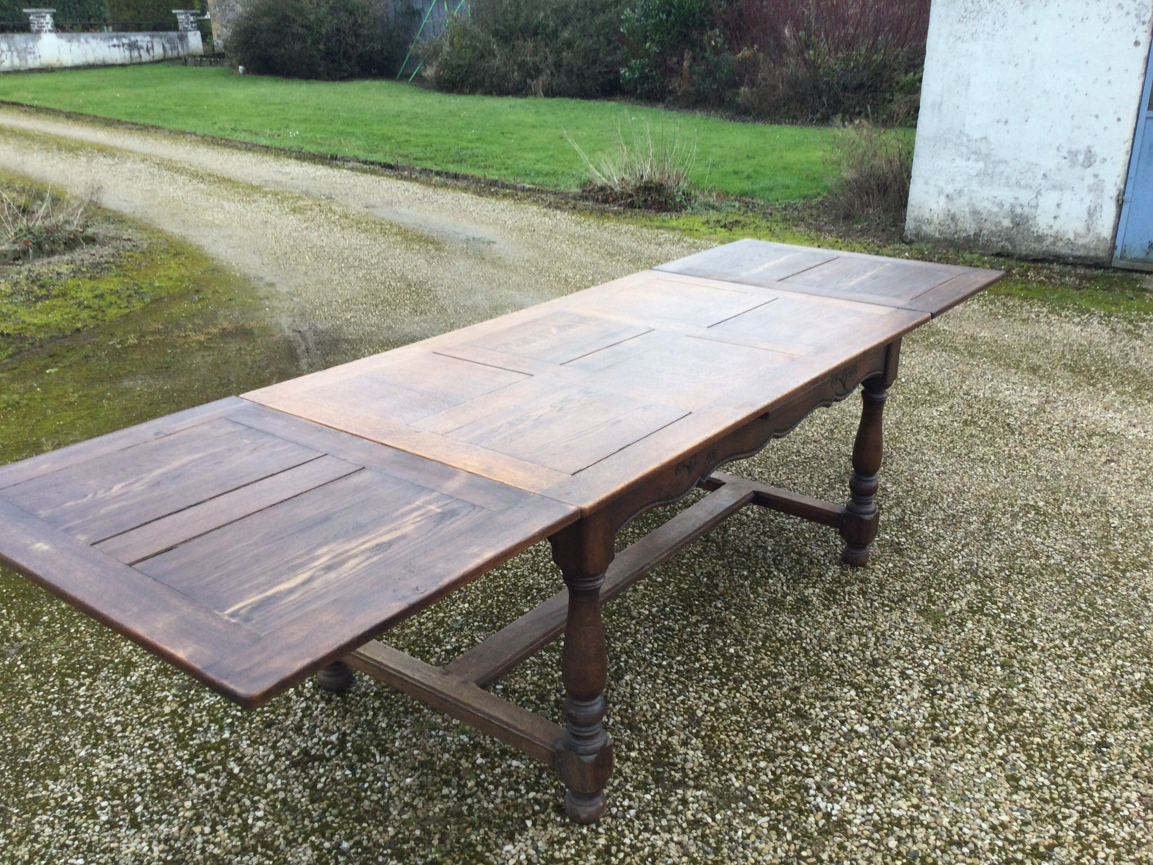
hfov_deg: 58.4
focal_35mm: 31
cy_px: 432
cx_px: 576
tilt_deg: -24.9
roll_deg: -1.7
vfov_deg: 45.4
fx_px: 1033
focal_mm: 3.3
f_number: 2.4
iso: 40
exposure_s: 1/100
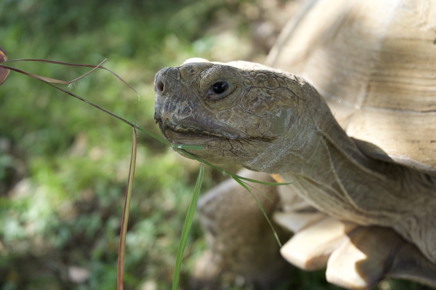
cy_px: 145
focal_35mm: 48
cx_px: 218
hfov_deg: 41.1
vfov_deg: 28.1
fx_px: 581
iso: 1600
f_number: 4.5
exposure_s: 1/2000
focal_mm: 48
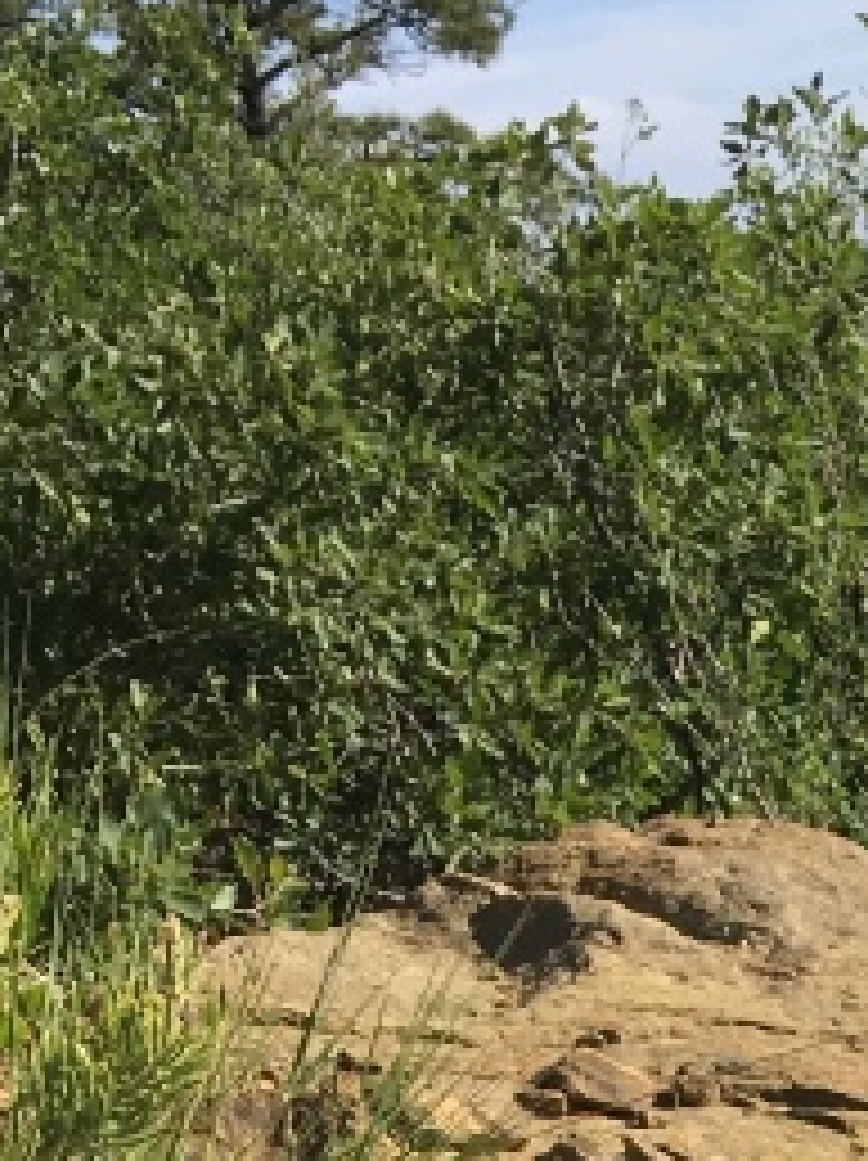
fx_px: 4019
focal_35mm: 120
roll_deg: +9.8
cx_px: 1556
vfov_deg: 15.2
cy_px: 1755
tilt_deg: -19.2
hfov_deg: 11.5
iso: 25
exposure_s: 1/1241
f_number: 2.2
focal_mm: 4.15
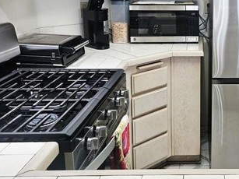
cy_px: 37
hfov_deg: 37.0
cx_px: 217
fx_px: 331
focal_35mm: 48
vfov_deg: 29.6
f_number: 1.8
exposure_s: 1/120
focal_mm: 5.4
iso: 125
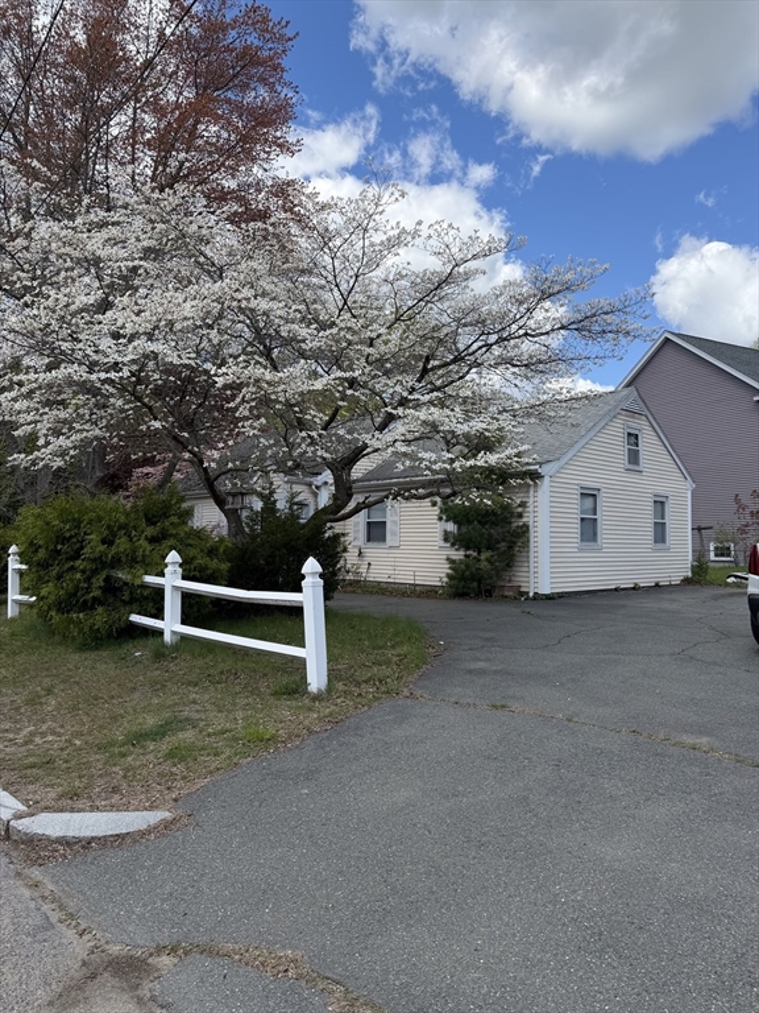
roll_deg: -0.7
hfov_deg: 56.8
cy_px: 506
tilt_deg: +2.8
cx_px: 380
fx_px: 702
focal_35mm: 24
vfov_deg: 71.6
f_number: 1.78
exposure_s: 1/2907
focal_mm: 6.76
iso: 80
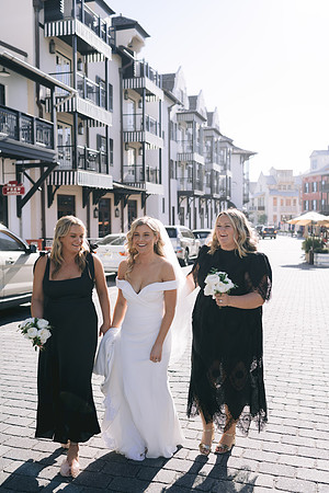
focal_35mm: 35
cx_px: 164
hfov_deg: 37.9
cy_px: 246
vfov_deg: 54.4
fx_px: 480
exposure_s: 1/1250
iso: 160
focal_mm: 35
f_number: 2.8
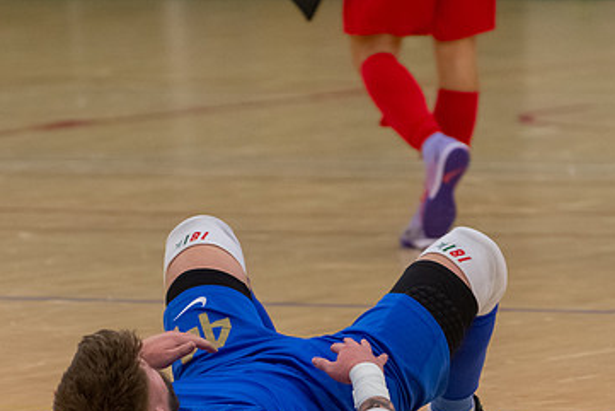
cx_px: 275
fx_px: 9467
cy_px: 413
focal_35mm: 554
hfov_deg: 3.7
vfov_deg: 2.5
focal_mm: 250
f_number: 5.6
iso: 2800
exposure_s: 1/640
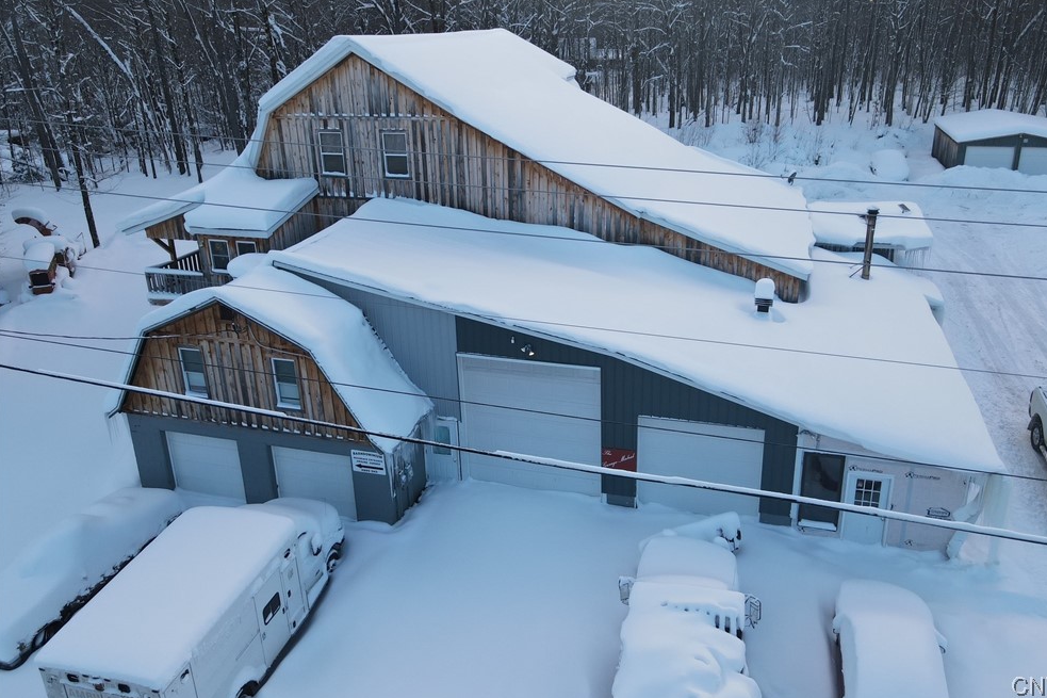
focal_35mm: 26
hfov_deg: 69.4
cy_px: 301
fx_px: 756
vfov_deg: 49.4
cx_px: 541
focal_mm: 4.5
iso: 100
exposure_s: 1/250
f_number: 2.8
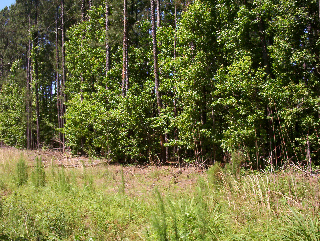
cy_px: 120
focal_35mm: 39
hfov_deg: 47.8
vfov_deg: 37.0
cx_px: 160
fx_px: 361
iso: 100
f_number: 4.5
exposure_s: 1/383
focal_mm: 6
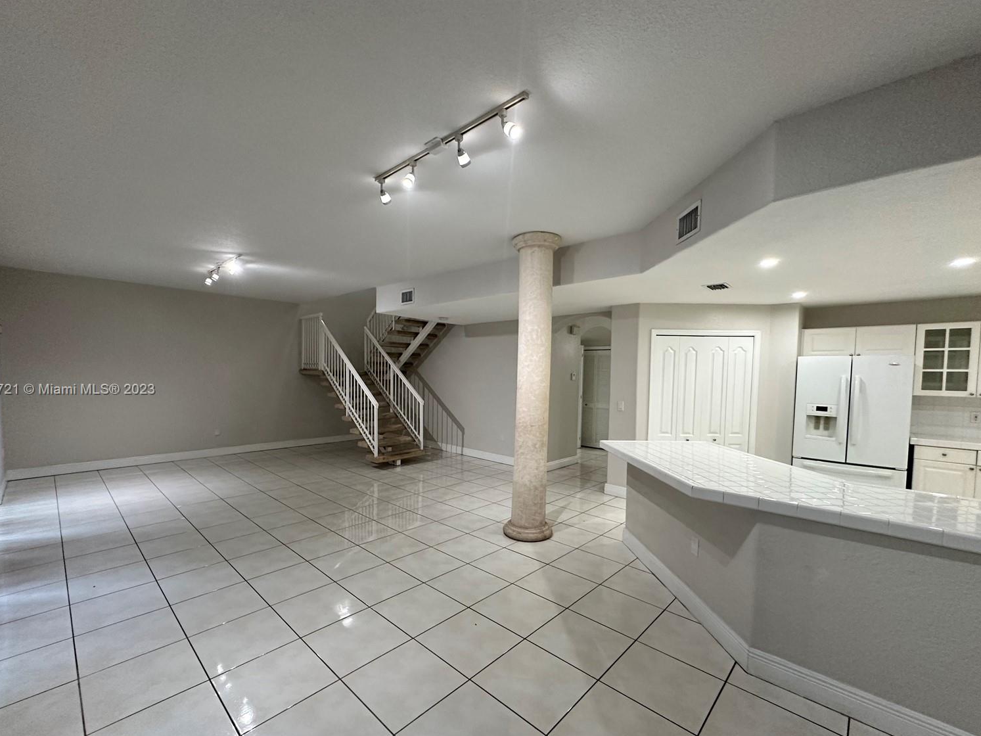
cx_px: 470
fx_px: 425
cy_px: 390
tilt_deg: -3.0
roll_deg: -1.0
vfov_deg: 81.7
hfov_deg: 98.1
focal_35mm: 15
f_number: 2.2
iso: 250
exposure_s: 1/120
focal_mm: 2.22
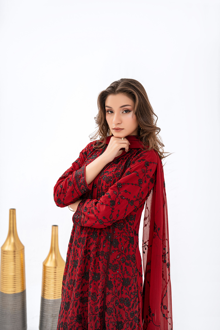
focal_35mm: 50
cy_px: 165
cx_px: 110
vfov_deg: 39.6
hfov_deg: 27.0
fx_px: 458
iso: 80
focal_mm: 50
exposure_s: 1/200
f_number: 3.5
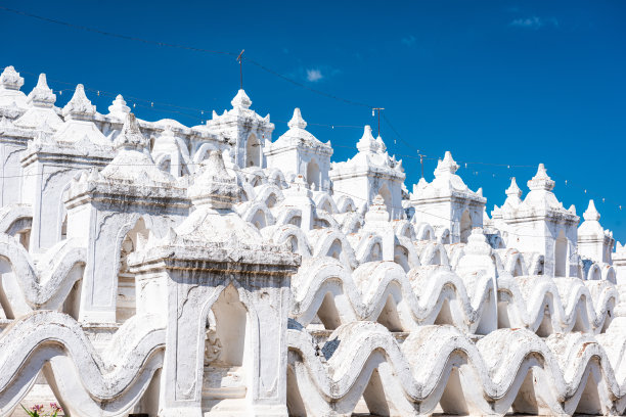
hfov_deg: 32.4
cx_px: 313
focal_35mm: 62
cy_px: 208
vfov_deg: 21.9
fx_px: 1078
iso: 100
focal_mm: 62
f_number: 8
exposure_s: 1/125
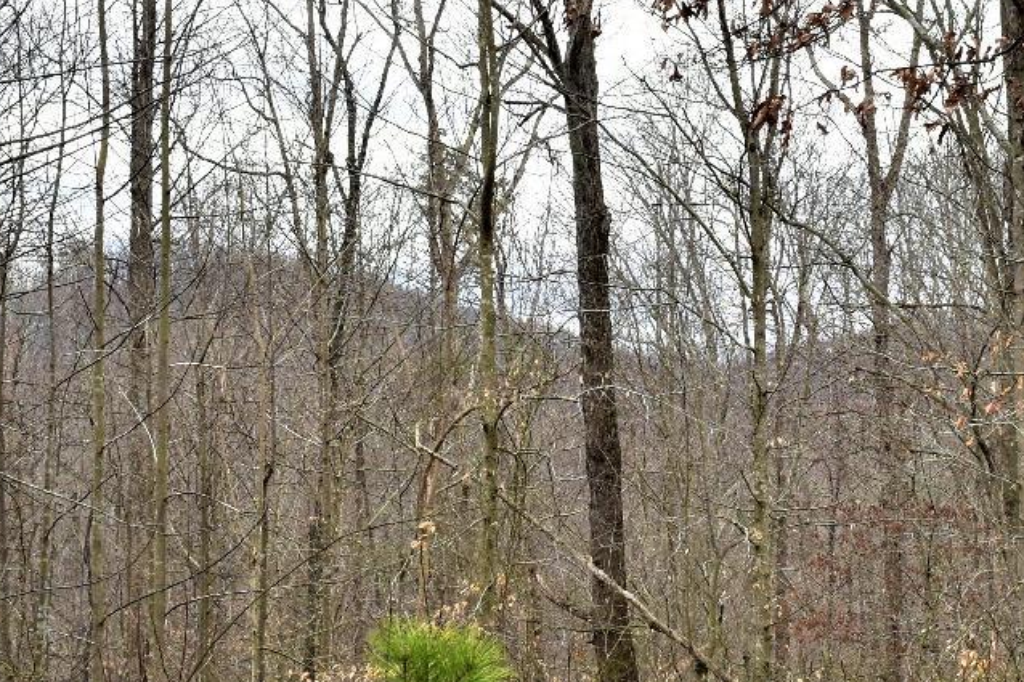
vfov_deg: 15.5
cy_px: 401
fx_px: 2507
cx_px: 743
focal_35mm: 88
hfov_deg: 22.9
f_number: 9.5
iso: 400
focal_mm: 25
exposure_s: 1/250
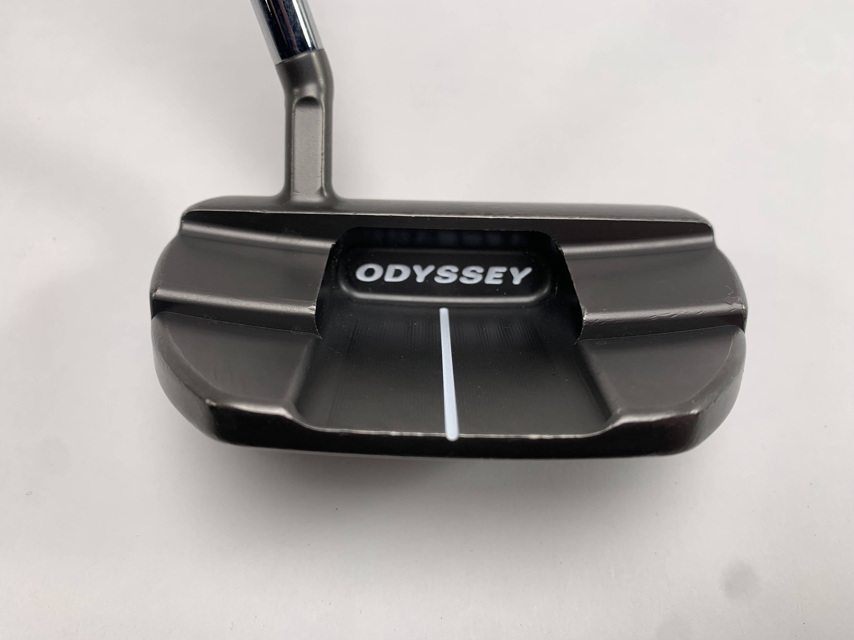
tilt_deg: -63.9
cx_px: 427
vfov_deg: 53.1
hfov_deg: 67.3
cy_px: 320
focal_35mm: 26
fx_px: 641
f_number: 1.8
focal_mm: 4.25
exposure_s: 1/161
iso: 25
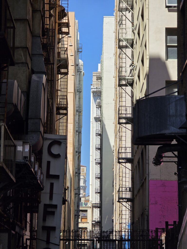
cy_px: 124
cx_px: 94
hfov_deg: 12.9
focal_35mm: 115
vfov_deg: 17.1
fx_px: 828
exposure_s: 1/1027
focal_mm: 18.6
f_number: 3.4
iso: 64
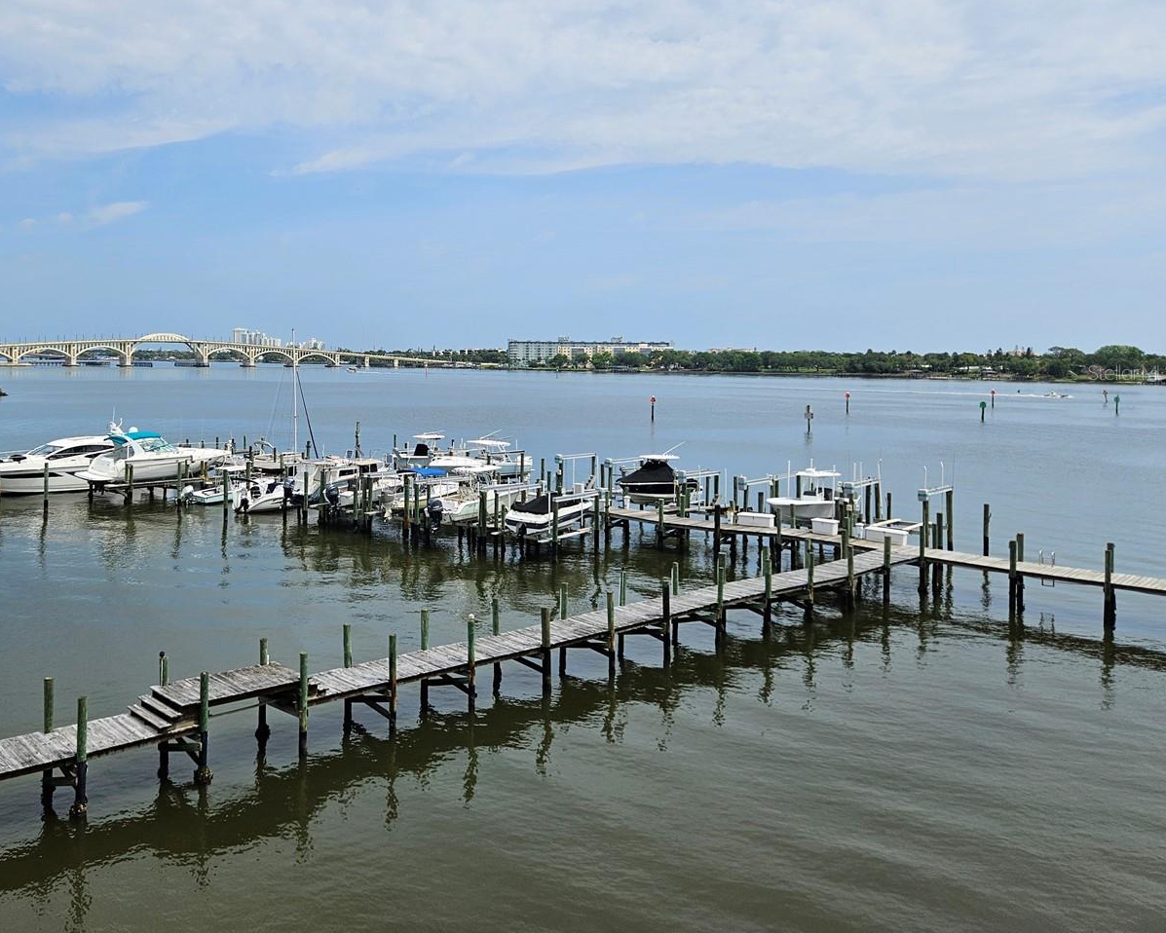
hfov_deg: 57.6
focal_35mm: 30
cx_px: 400
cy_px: 372
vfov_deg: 48.2
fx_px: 1035
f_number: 1.8
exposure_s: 1/4131
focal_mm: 5.4
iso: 25
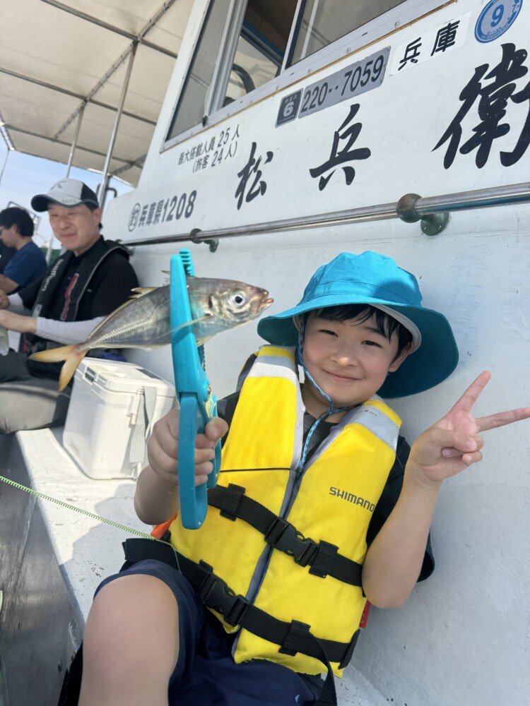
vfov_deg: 71.6
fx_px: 490
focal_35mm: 24
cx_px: 265
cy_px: 353
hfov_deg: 56.8
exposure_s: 1/4950
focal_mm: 6.76
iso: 80
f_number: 1.78
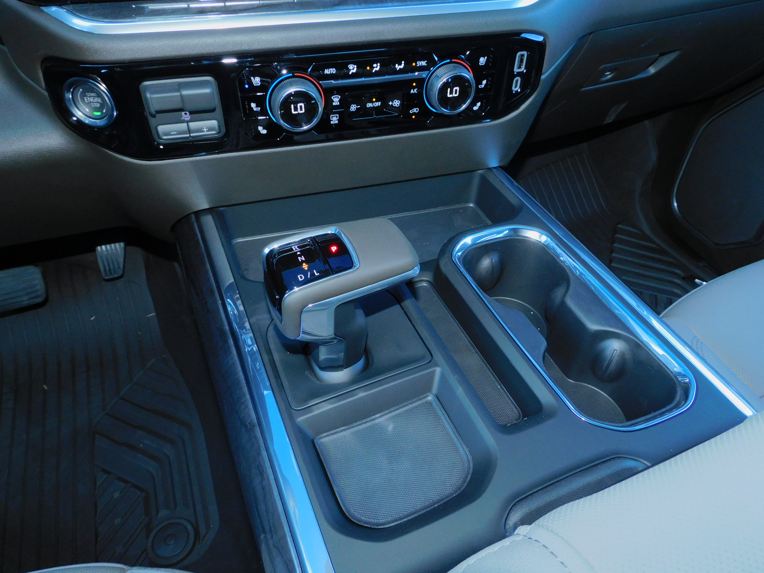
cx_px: 382
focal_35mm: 24
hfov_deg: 71.6
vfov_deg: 56.8
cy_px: 286
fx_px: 530
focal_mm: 4.3
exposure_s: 1/30
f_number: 3.3
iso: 200
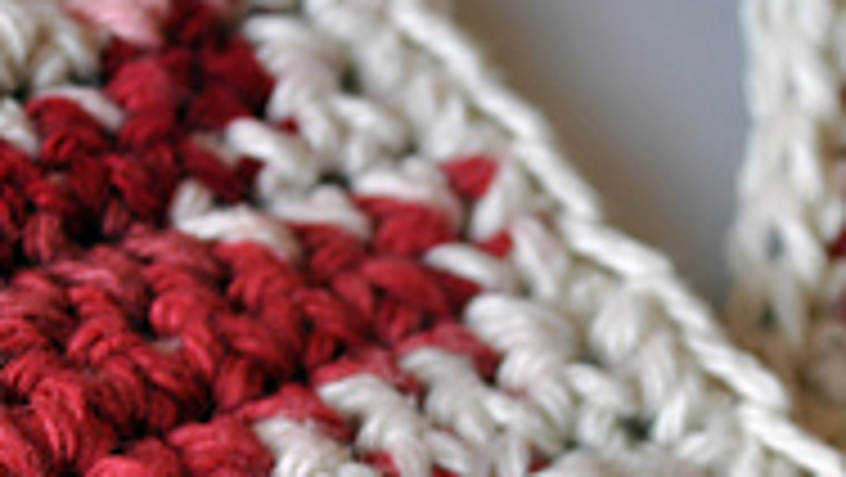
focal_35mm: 139
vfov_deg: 8.6
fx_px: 3120
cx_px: 495
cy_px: 576
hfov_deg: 15.4
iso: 200
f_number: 4.2
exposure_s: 1/40
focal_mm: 26
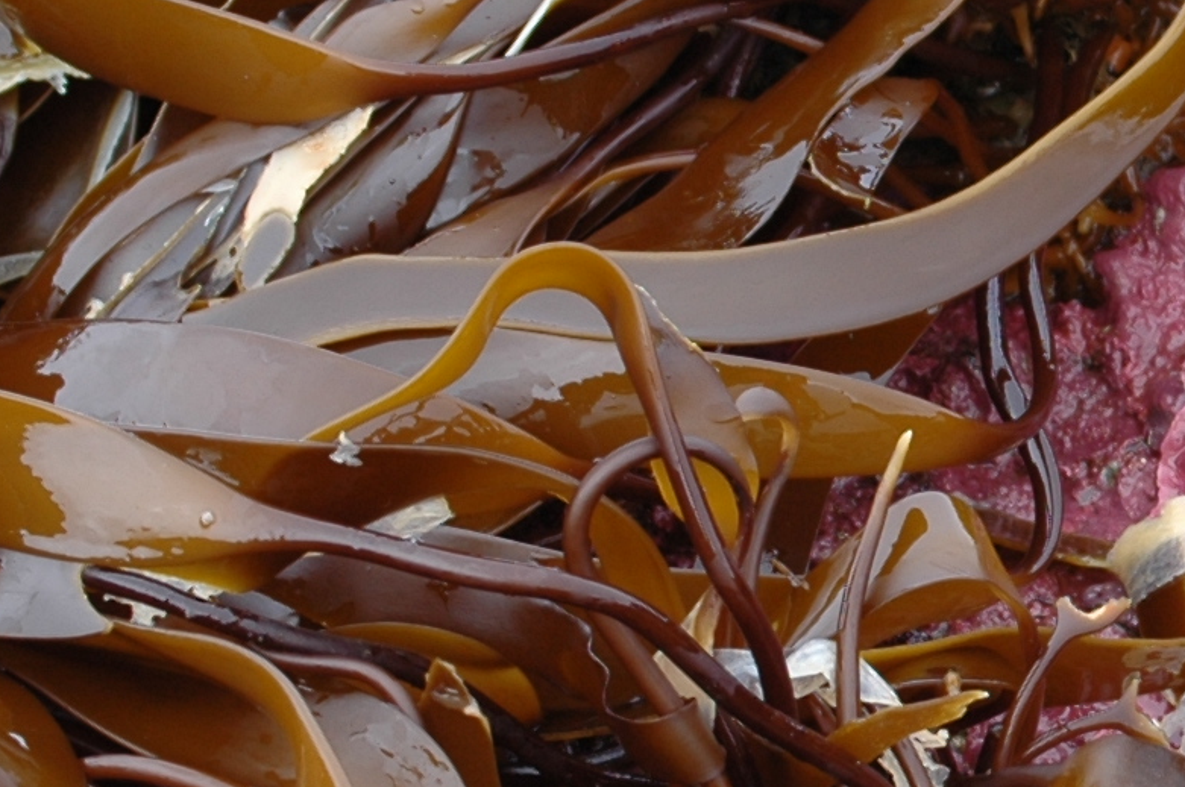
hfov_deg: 6.4
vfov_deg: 4.3
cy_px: 469
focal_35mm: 318
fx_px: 10454
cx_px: 1680
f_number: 6.3
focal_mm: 55
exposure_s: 1/160
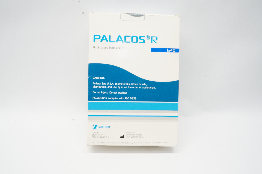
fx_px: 251
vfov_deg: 38.3
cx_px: 131
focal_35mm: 34
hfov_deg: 55.2
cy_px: 87
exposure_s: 1/4
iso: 800
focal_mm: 23
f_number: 25
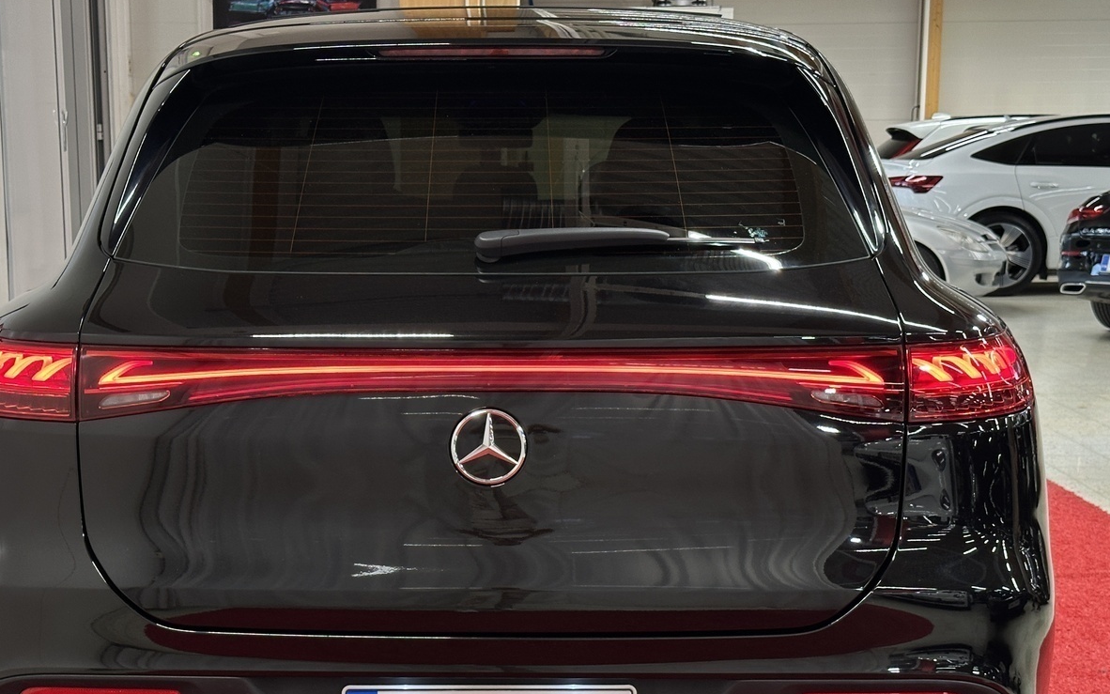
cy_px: 464
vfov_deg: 20.9
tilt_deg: -8.9
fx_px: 1876
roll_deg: -0.1
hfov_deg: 32.9
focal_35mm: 62
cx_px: 481
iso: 80
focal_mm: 6.86
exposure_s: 1/50
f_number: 1.78
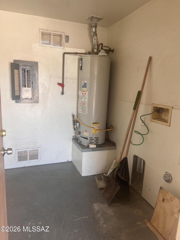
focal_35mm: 26
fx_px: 180
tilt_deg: -11.2
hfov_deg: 53.1
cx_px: 90
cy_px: 120
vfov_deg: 67.3
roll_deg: -2.5
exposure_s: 1/121
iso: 80
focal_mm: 5.7
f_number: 1.5
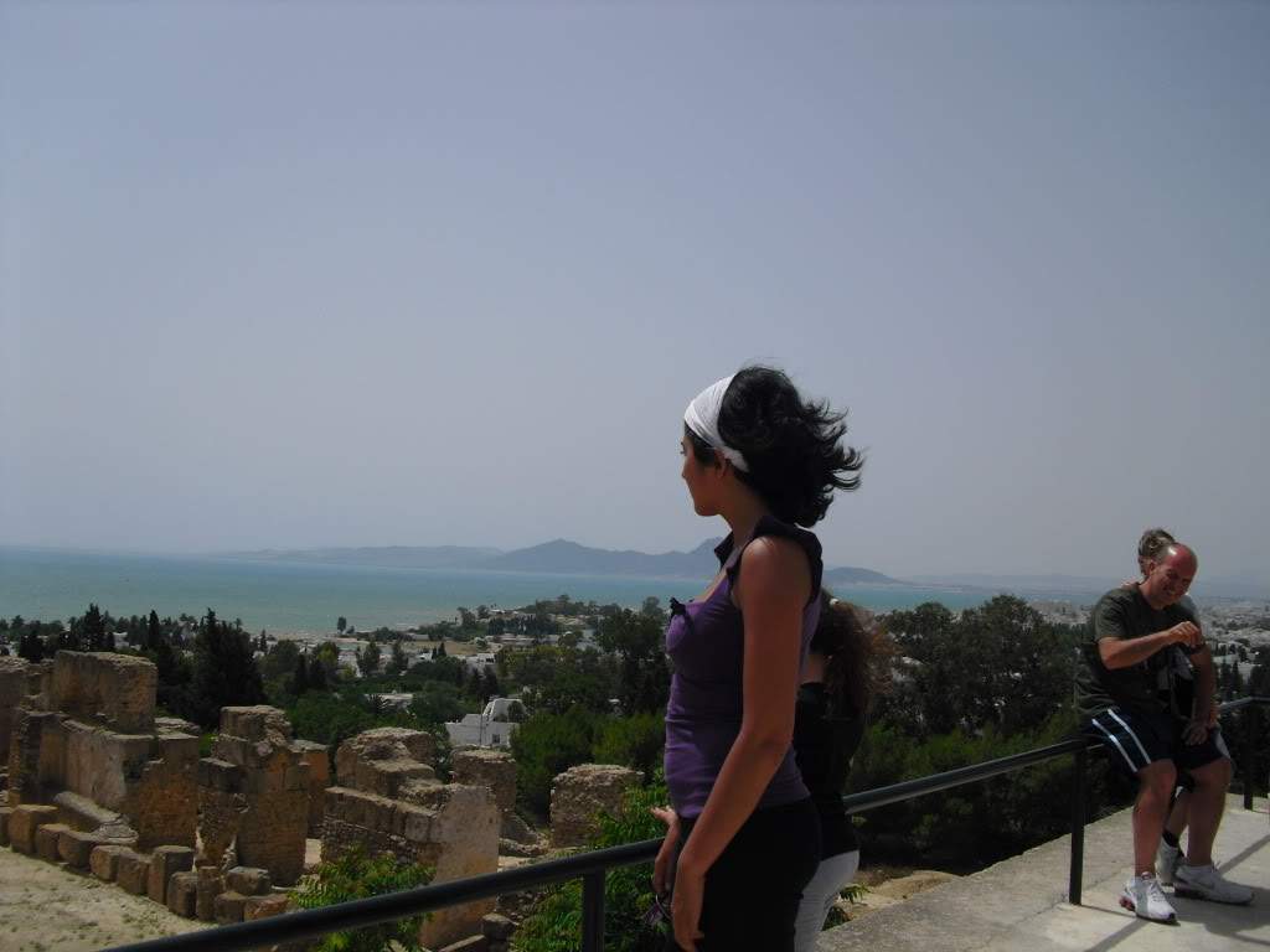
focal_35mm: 36
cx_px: 635
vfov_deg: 39.7
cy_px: 476
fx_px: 1321
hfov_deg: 51.4
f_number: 7.8
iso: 64
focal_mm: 6.3
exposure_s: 1/400
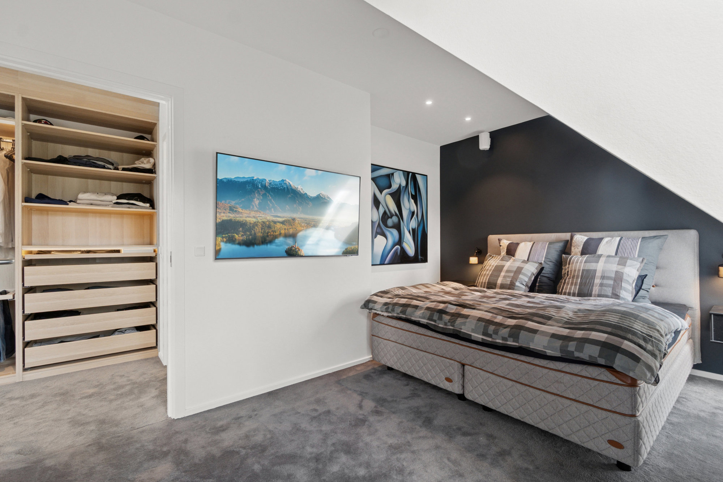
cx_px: 362
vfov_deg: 77.3
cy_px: 241
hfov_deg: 100.4
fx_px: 301
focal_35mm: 15
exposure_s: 1/30
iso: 500
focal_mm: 10
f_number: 8
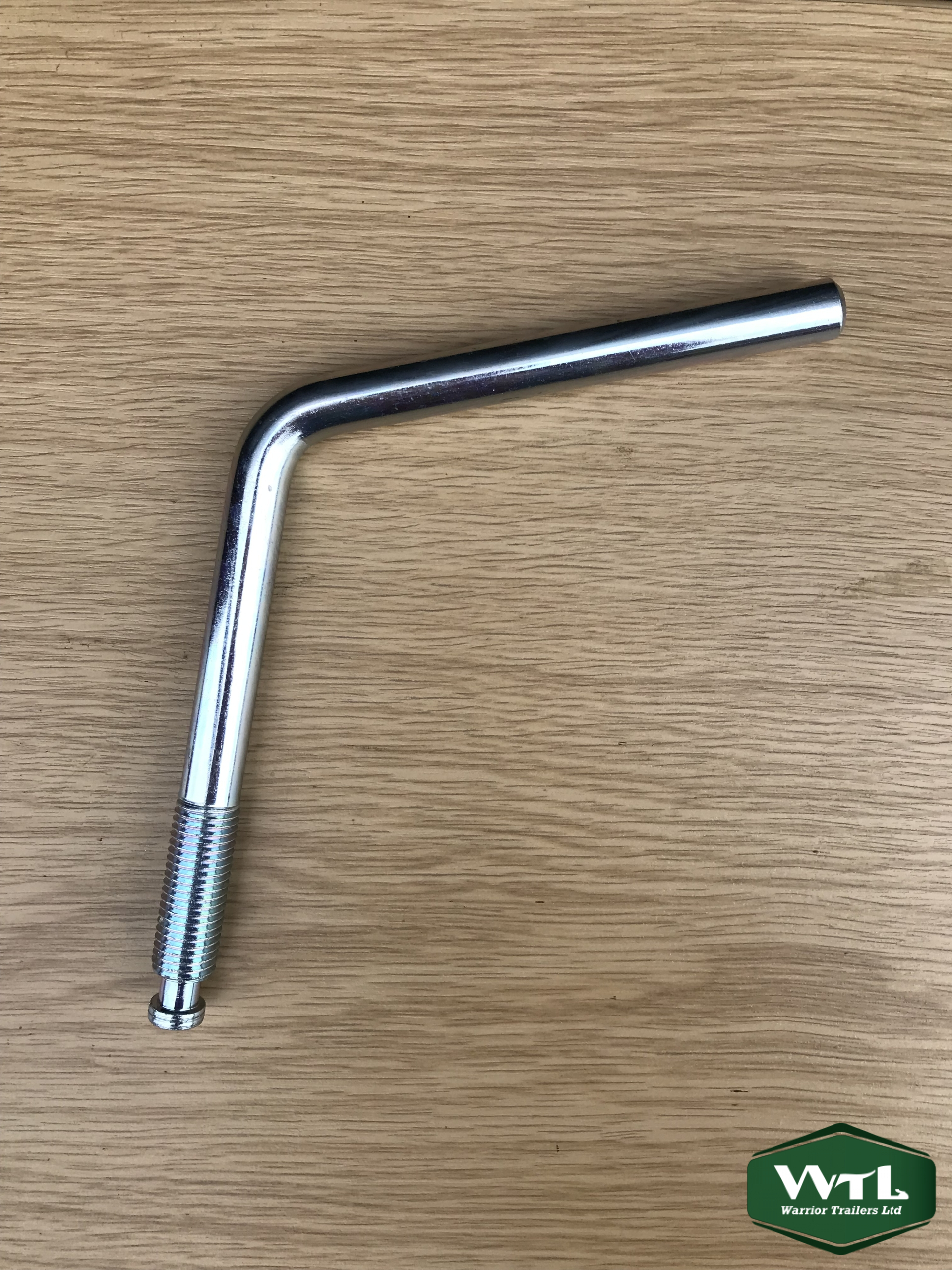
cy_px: 635
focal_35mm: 28
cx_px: 476
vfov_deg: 63.4
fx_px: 1027
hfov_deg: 49.7
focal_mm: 3.99
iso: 20
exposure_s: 1/798
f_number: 1.8
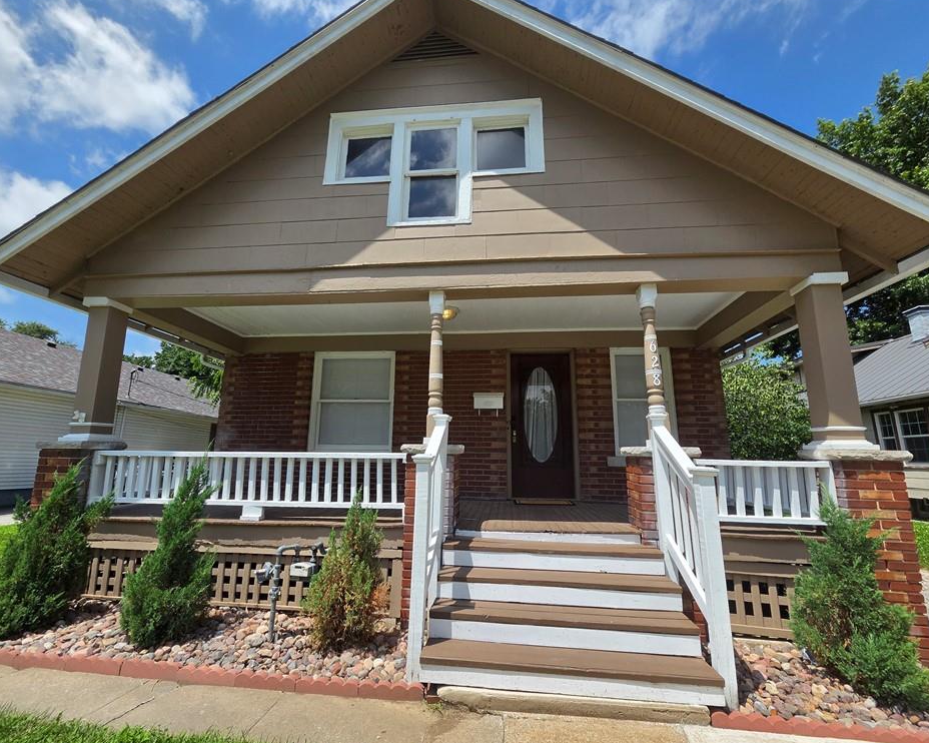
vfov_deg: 88.0
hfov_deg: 100.7
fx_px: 385
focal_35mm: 14
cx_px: 458
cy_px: 374
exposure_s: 1/3657
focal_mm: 2.2
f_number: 2.2
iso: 100
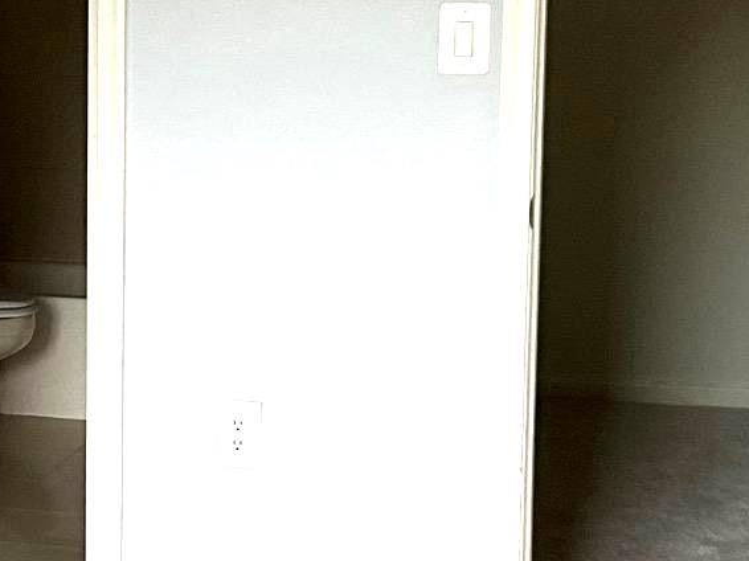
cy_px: 265
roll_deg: -0.2
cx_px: 42
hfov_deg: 18.4
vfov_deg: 14.1
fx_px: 2271
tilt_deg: -8.7
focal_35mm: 105
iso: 64
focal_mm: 3
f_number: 1.8
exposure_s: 1/98
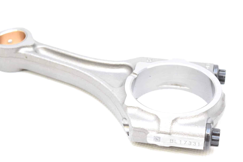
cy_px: 89
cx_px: 107
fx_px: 625
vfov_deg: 14.8
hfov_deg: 22.0
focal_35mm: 93
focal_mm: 55
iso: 400
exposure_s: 1/100
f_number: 5.6
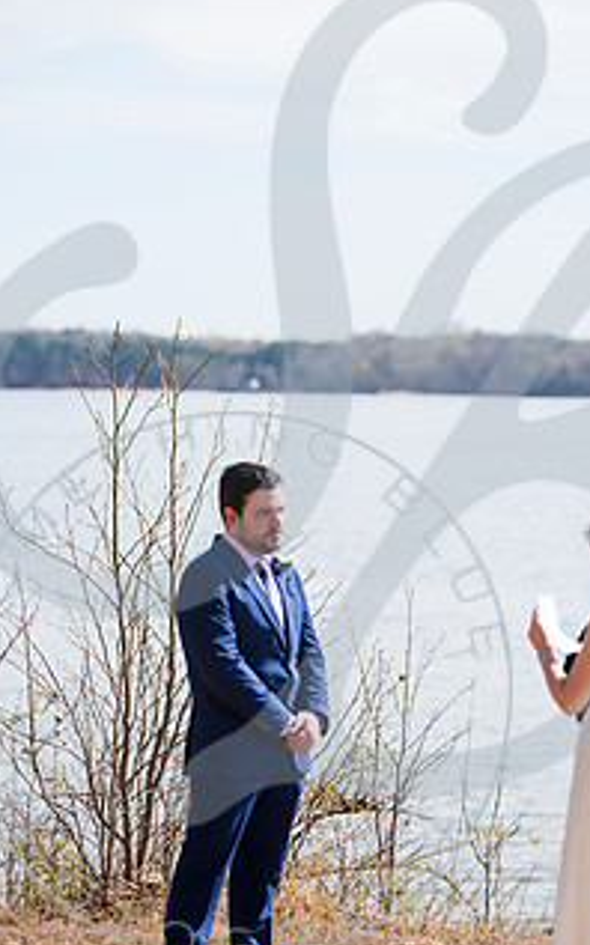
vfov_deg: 14.7
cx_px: 369
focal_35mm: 142
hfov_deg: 9.2
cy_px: 462
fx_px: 3655
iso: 100
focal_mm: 98
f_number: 2.8
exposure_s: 1/800
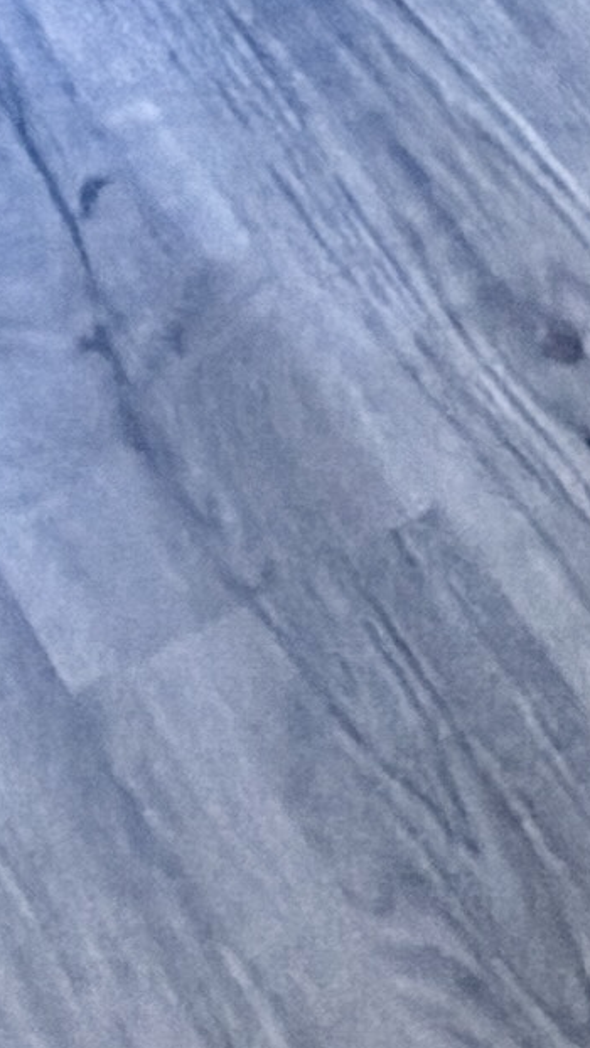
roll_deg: +0.2
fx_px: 3893
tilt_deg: -13.2
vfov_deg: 10.5
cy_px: -2153
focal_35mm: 140
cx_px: 5
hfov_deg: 8.6
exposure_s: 1/60
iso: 320
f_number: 2.2
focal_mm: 2.22
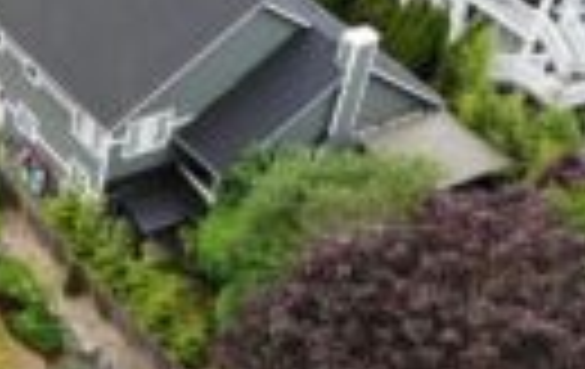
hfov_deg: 23.8
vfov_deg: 16.8
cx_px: -140
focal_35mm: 78
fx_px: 1247
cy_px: 194
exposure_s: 1/143
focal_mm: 4.5
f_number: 2.8
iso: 100
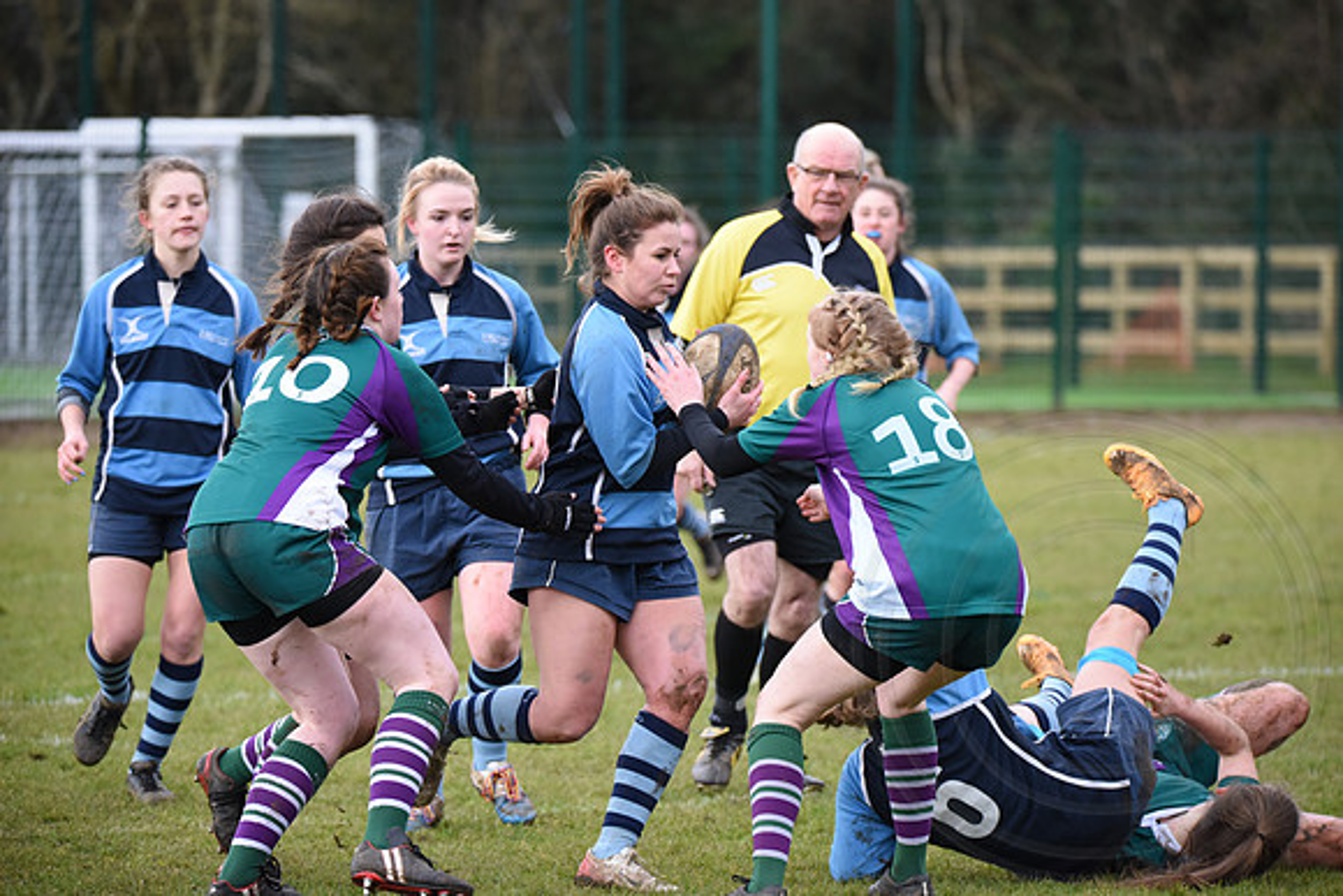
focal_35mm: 270
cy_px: 448
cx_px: 672
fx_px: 10074
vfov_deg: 5.1
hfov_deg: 7.6
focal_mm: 270
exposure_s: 1/1250
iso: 2000
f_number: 7.1
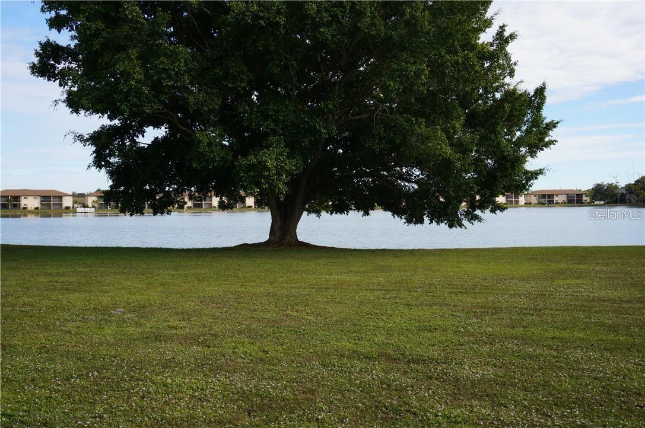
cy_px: 214
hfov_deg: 49.6
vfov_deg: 34.1
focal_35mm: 39
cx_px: 322
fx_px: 698
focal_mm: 26
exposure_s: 1/100
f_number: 11
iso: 125
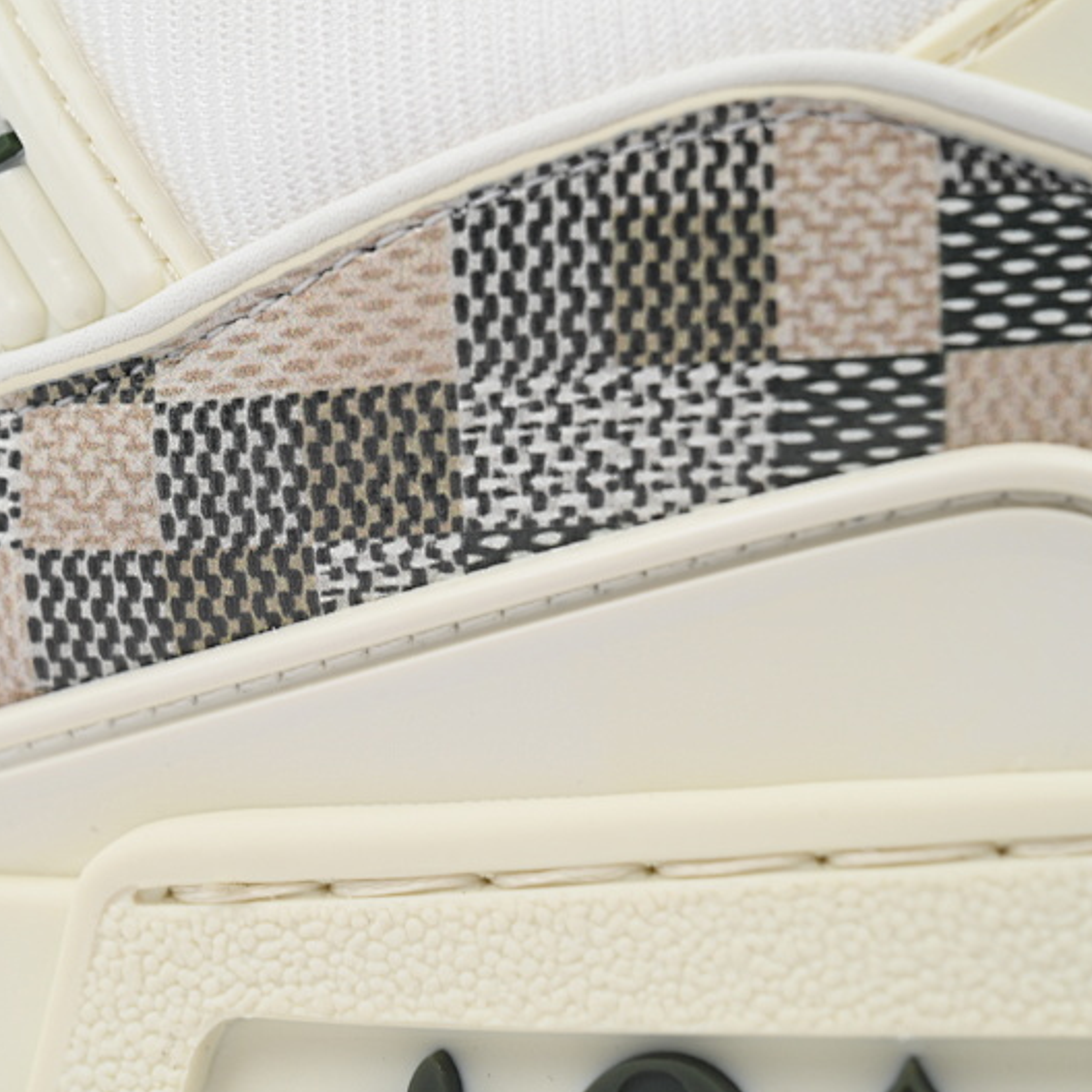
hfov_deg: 11.8
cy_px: 549
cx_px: 318
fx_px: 5282
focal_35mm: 148
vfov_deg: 11.8
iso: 400
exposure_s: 1/100
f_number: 11
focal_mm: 115
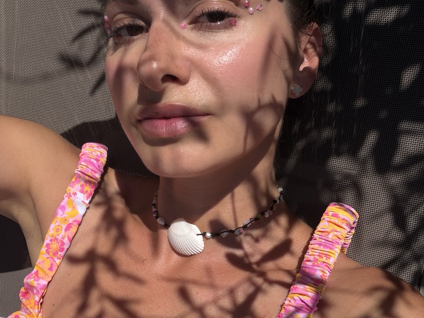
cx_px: 214
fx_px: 502
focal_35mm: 41
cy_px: 182
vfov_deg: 35.1
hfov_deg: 45.8
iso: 32
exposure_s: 1/3021
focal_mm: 2.71
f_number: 1.9
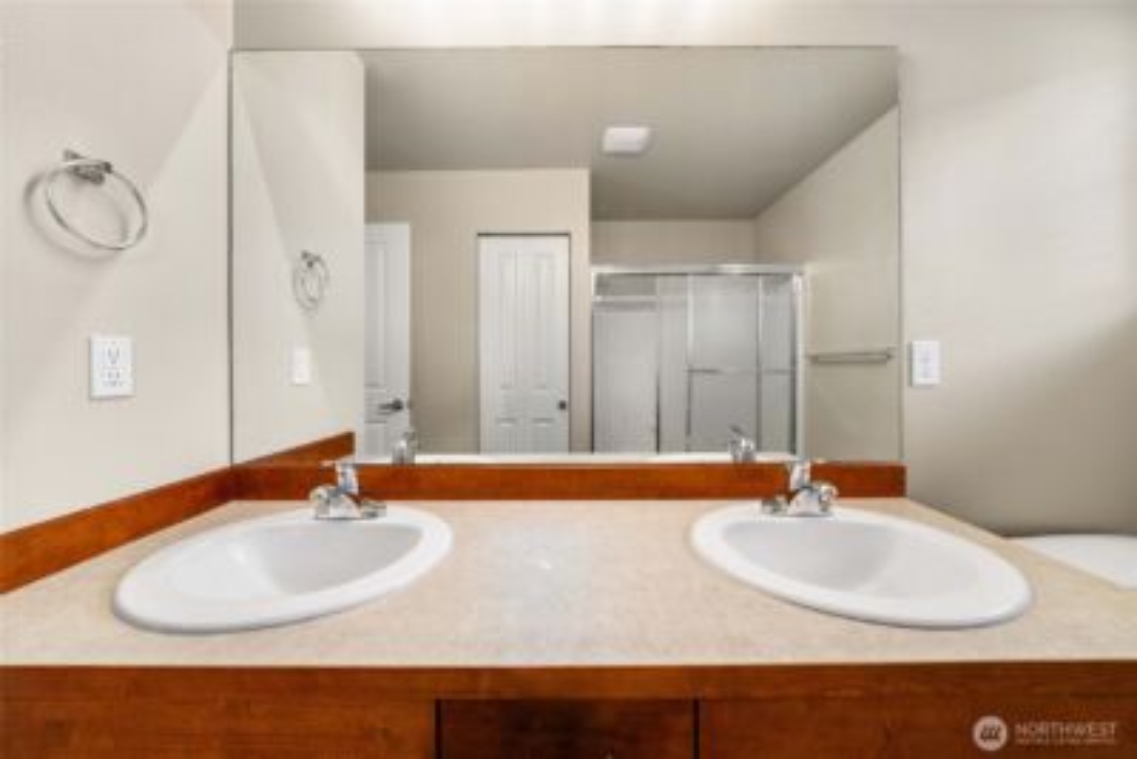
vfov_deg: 90.1
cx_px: 568
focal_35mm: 12
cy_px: 380
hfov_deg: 112.6
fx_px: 379
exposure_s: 1/6
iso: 1000
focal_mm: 12
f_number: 9
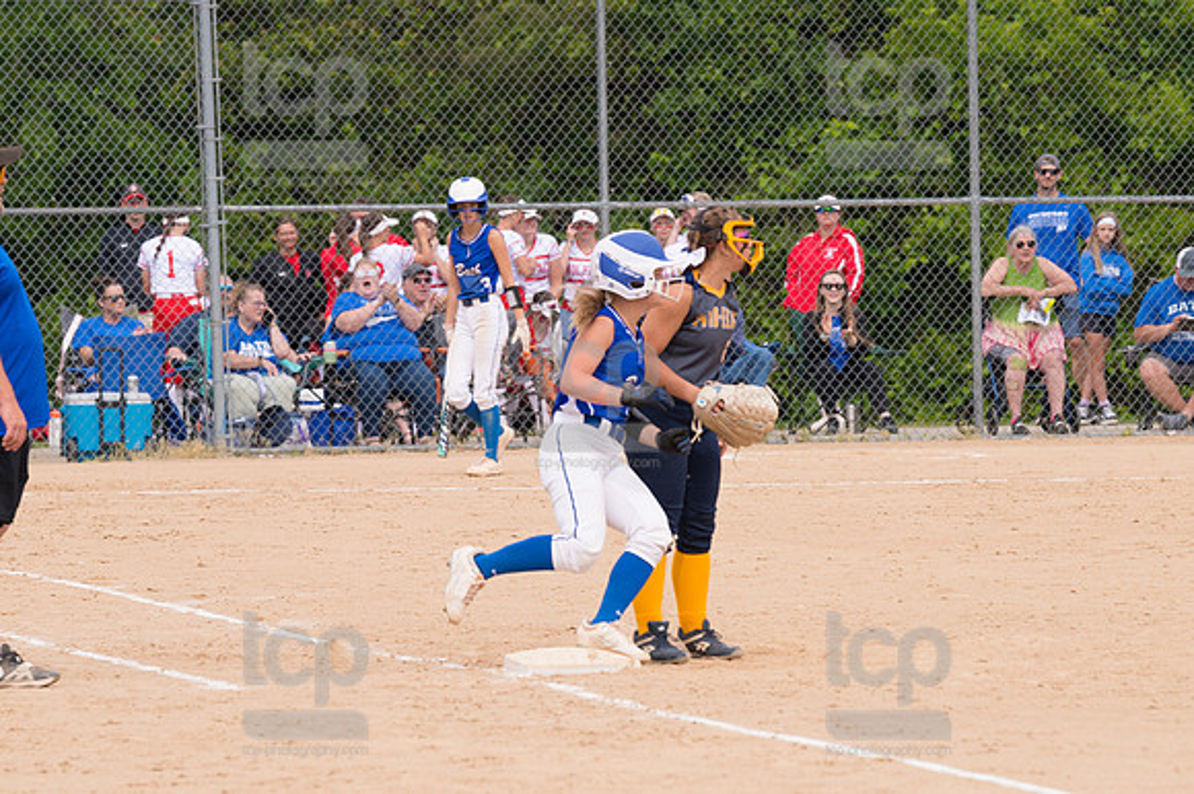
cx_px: 597
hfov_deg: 7.9
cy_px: 397
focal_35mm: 262
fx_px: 8684
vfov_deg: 5.2
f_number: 5.6
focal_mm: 175
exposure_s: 1/1600
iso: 320
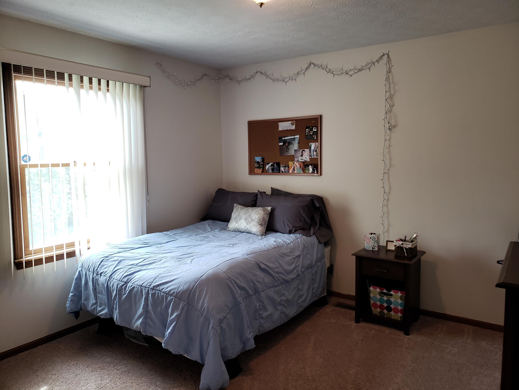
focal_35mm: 26
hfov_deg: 67.3
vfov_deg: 53.1
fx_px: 390
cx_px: 260
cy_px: 195
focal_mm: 4.3
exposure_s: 1/60
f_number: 2.4
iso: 160
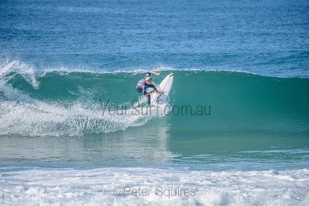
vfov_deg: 2.8
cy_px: 103
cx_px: 154
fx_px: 4292
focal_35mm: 500
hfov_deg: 4.1
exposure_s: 1/1600
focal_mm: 500
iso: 200
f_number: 5.6
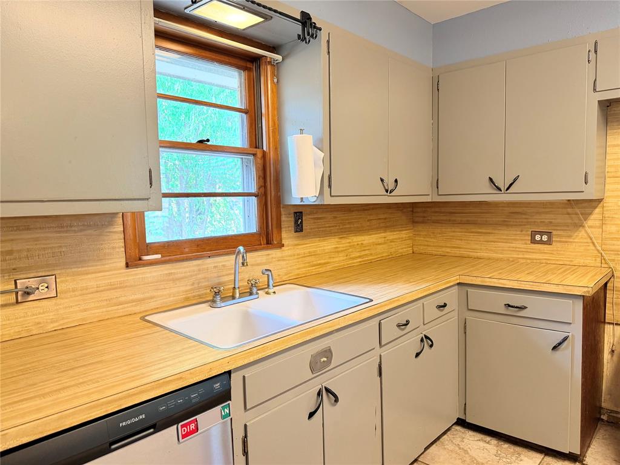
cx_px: 310
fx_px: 430
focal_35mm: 24
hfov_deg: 71.6
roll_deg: +1.8
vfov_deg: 56.8
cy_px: 232
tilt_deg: -5.1
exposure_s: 1/60
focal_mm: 6.76
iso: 160
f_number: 1.78
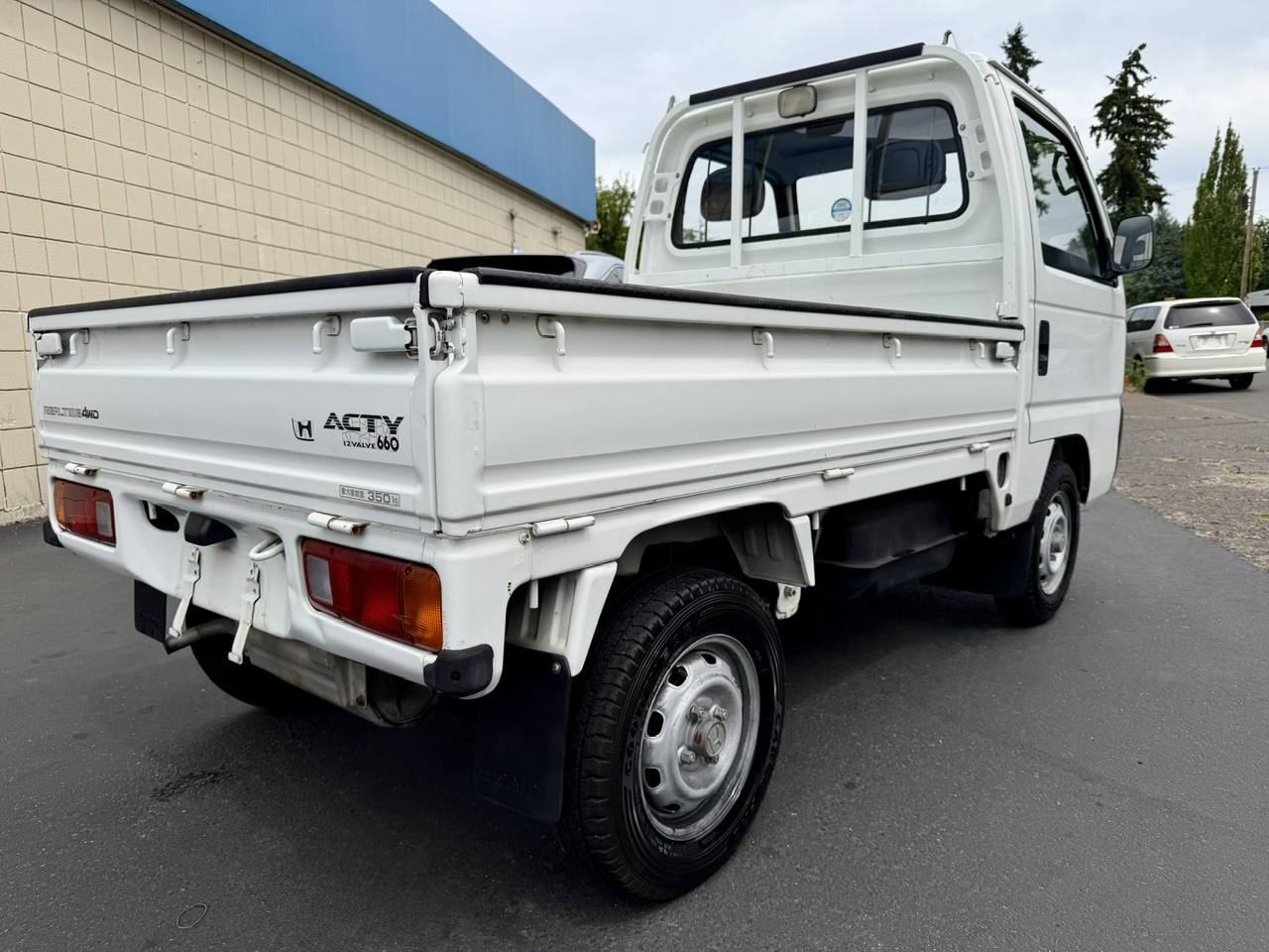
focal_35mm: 24
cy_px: 476
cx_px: 634
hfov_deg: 71.6
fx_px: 880
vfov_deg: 56.8
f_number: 1.78
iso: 80
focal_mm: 6.76
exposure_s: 1/4975
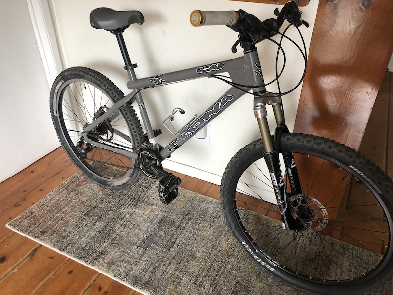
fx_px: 318
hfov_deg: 63.4
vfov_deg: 49.7
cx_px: 196
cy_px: 148
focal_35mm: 28
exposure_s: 1/24
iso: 40
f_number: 1.8
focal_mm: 3.99
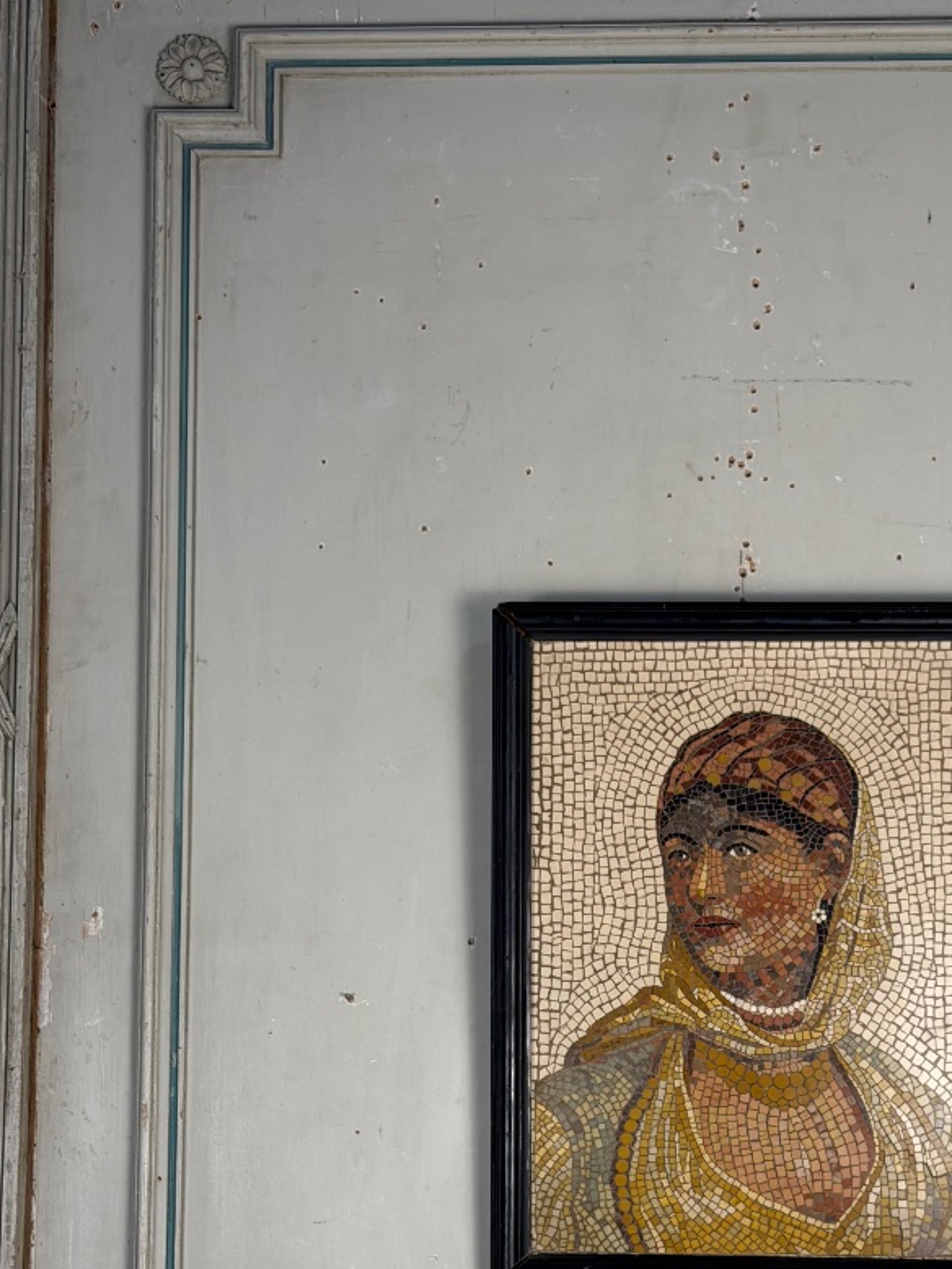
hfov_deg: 19.8
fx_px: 2712
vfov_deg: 26.0
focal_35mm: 74
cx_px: 722
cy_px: 925
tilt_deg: +6.4
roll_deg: +0.4
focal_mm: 6.76
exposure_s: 1/50
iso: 64
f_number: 1.78
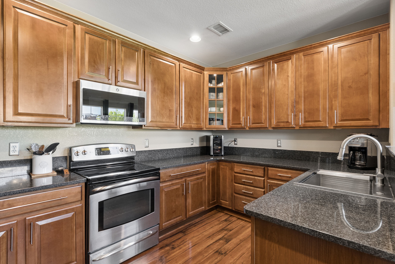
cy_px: 132
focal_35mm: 17
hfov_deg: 93.2
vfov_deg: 70.5
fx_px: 187
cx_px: 198
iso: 640
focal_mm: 17
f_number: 8
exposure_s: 1/13
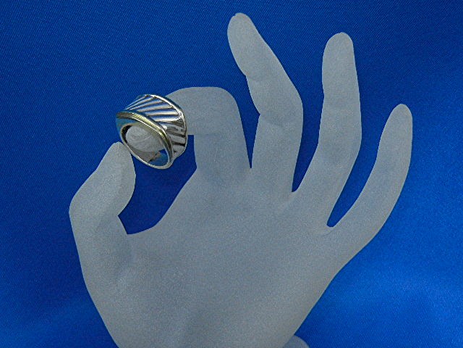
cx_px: 232
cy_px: 174
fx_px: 789
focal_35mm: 59
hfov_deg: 32.7
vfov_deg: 24.8
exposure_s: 1/30
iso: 800
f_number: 8
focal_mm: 10.6
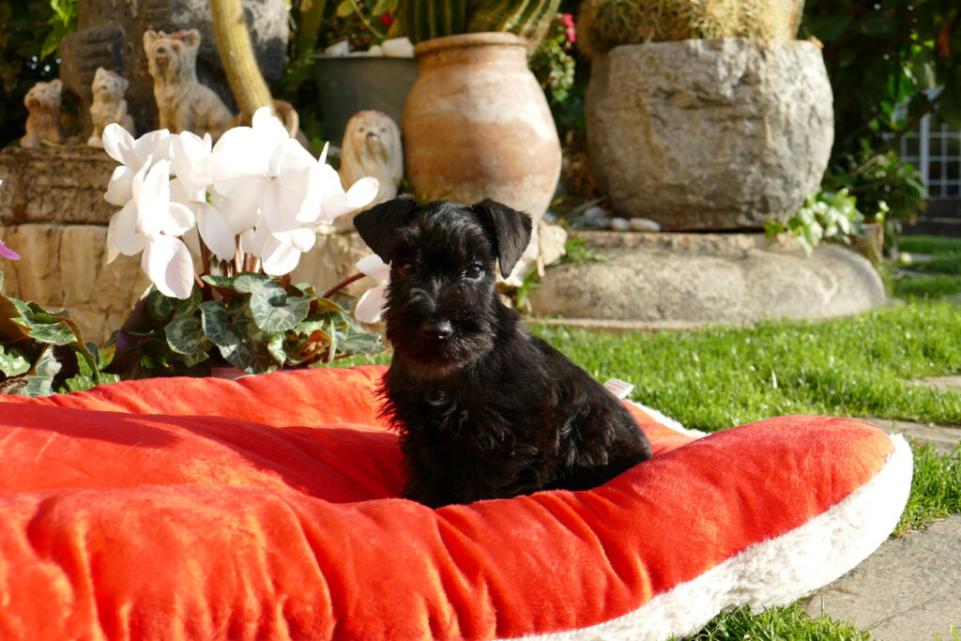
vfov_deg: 27.0
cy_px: 320
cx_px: 480
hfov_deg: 39.6
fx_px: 1335
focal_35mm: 50
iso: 125
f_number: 3.3
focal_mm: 18.17
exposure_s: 1/500
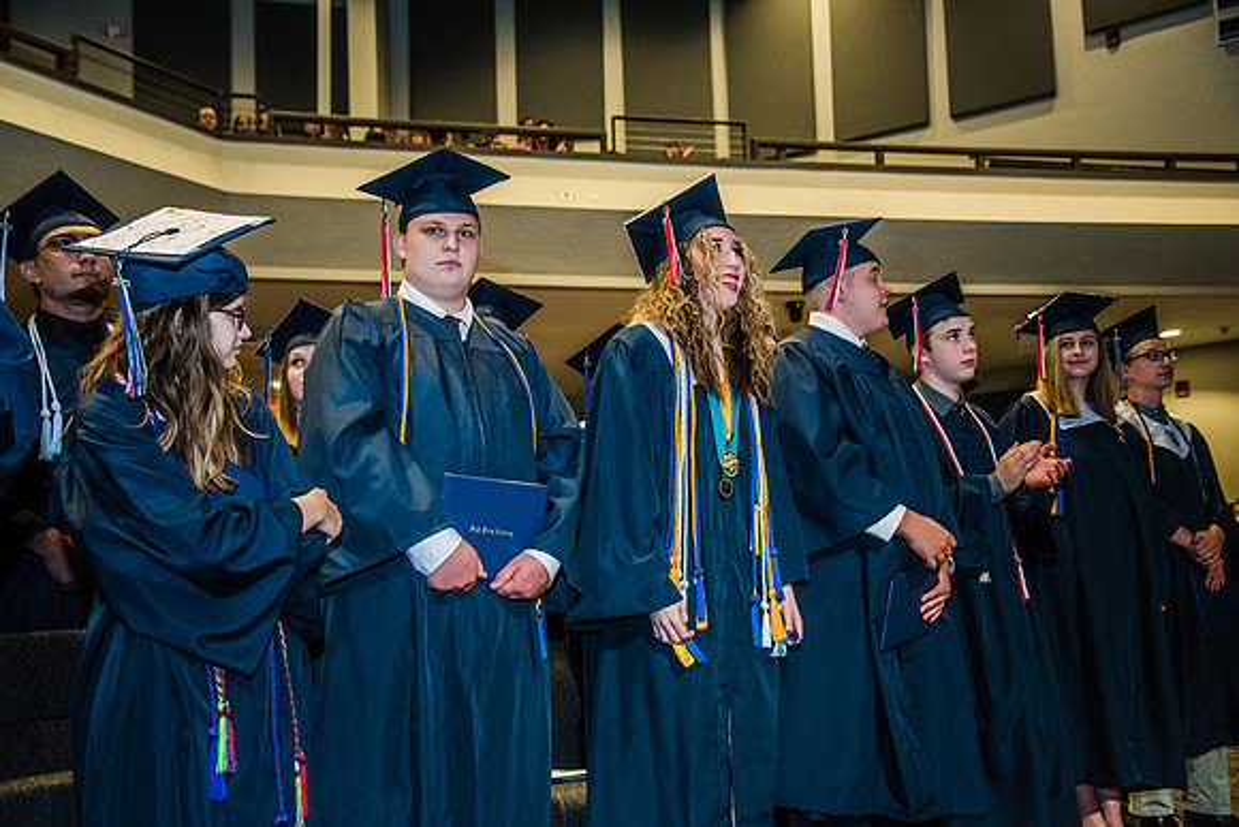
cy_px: 414
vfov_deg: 35.1
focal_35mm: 38
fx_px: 1308
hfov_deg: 50.7
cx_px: 620
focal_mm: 38
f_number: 4.5
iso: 800
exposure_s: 1/200
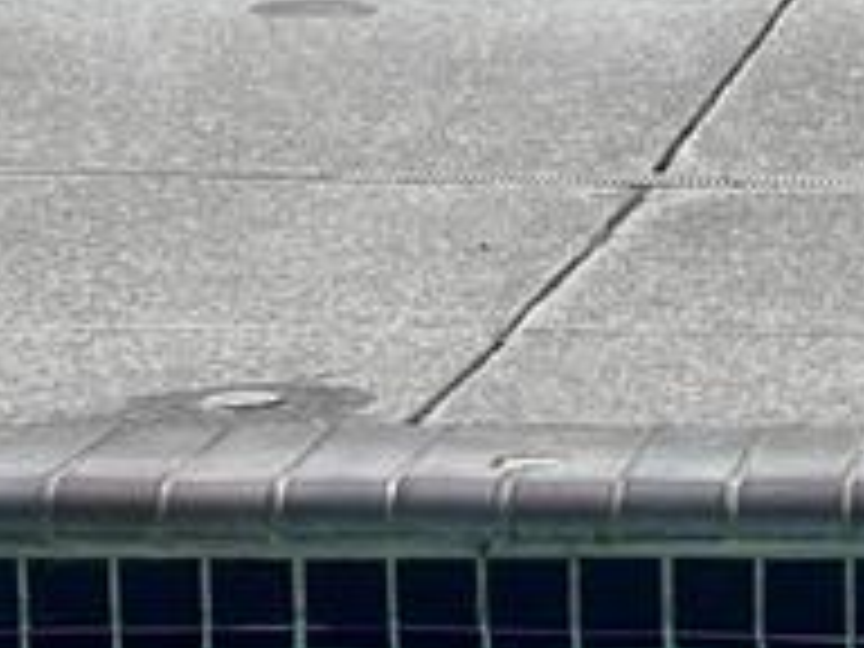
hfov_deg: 10.3
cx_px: 1289
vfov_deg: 8.0
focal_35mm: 185
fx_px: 4618
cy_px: 162
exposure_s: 1/8000
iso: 50
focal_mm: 5.7
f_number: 1.5
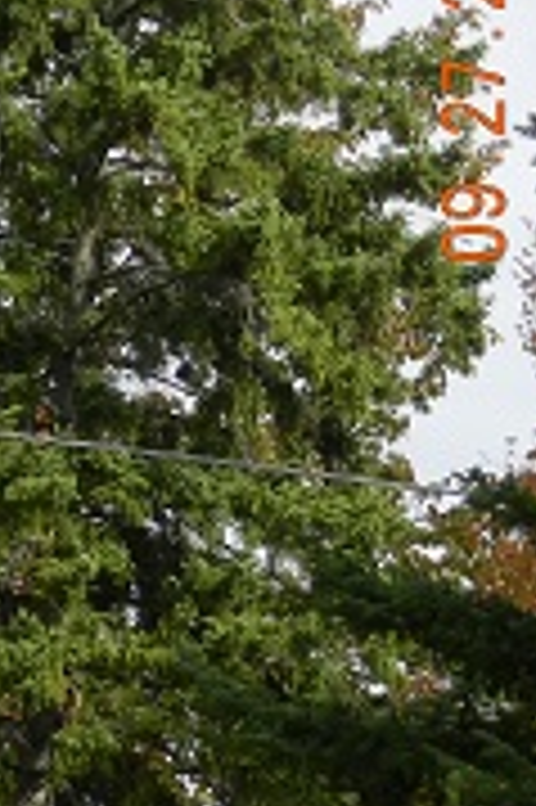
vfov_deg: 5.5
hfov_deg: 3.7
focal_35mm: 370
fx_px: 8279
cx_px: -329
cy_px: 1036
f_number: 5
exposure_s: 1/500
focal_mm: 19.1
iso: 160
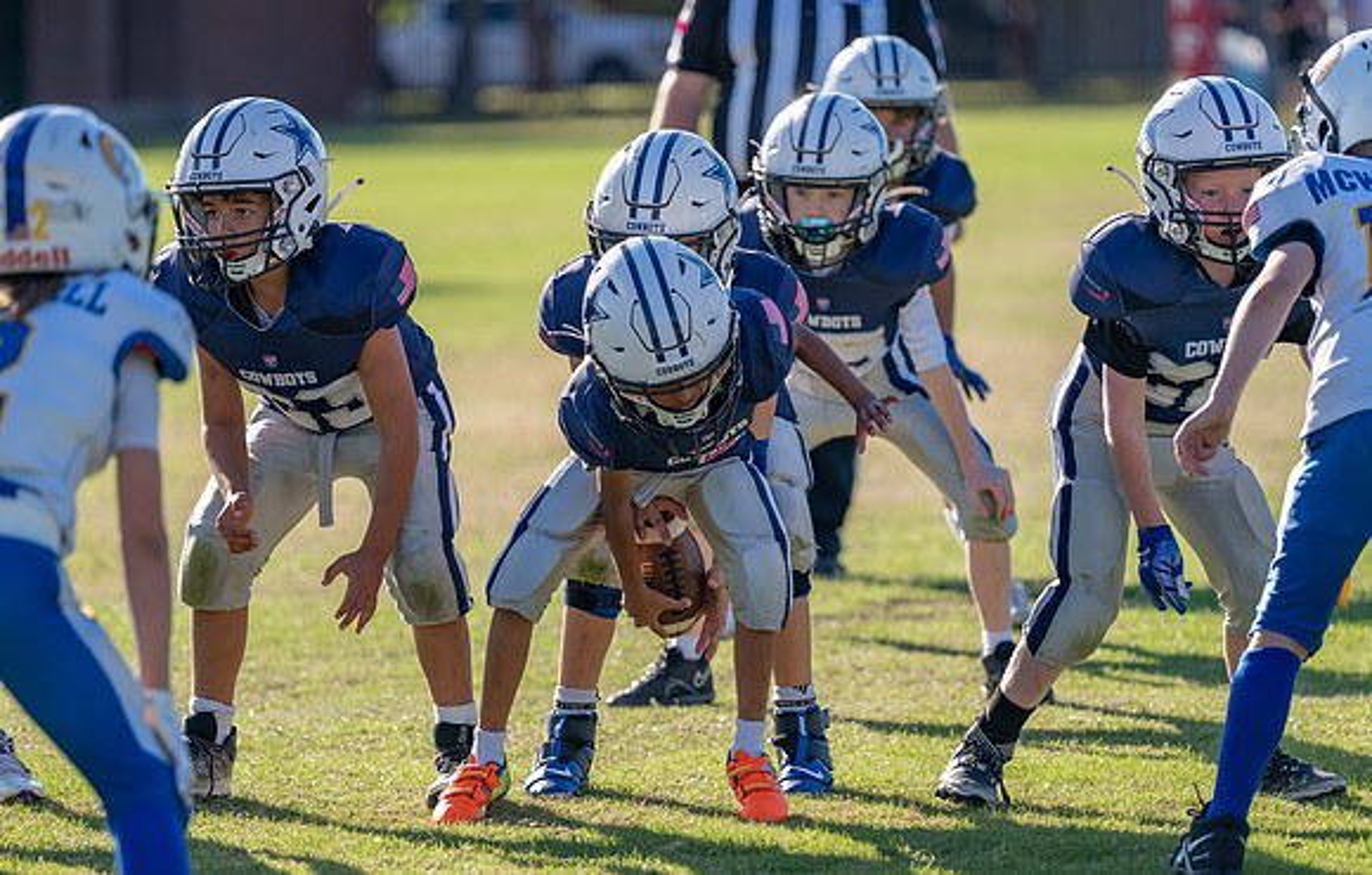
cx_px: 627
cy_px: 524
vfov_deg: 5.1
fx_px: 9739
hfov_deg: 8.1
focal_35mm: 259
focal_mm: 167
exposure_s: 1/1250
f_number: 2.8
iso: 100
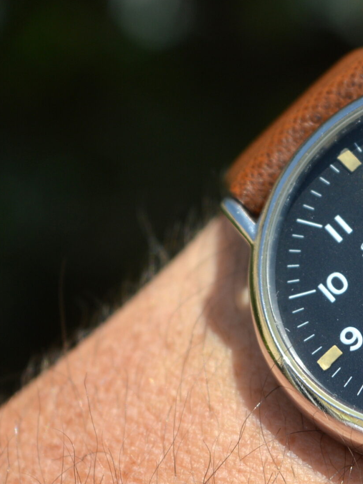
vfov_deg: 10.7
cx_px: 406
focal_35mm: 185
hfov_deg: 8.0
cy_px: 274
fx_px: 2588
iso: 100
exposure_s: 1/200
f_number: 7.1
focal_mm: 55
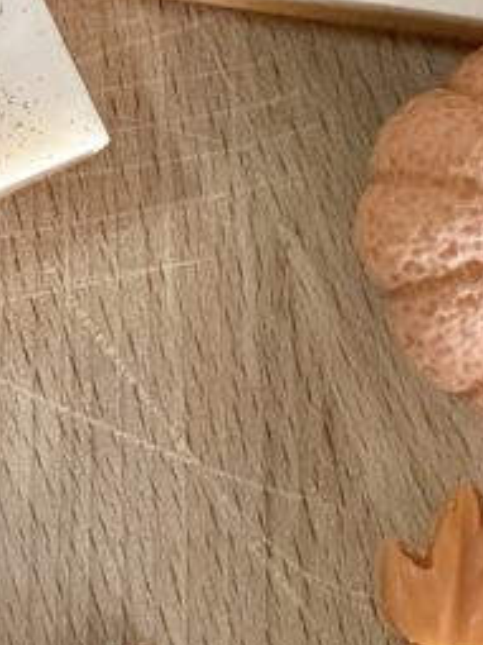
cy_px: -473
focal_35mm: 309
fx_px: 5753
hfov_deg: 4.8
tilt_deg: -79.0
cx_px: 91
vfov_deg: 6.3
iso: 250
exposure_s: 1/76
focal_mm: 9
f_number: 2.8
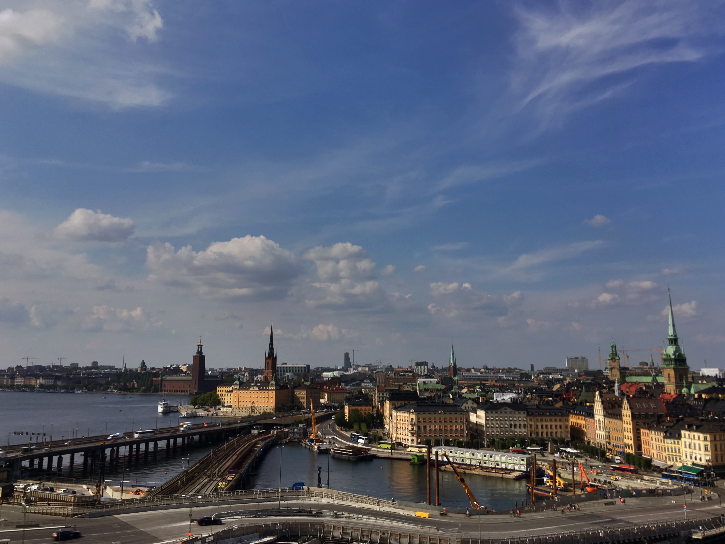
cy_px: 260
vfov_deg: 45.4
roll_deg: -0.6
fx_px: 649
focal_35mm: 31
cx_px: 365
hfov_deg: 58.3
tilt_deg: +9.4
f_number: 2.2
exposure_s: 1/6410
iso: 25
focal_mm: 4.15
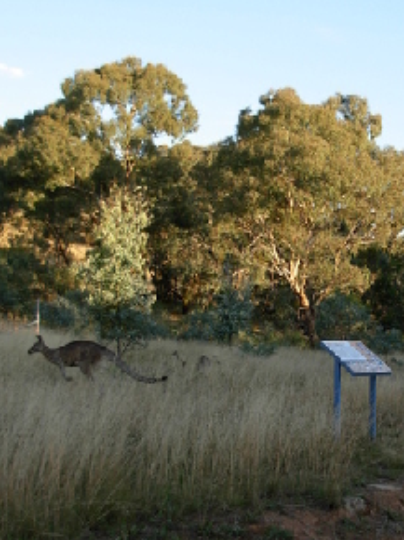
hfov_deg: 23.0
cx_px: 300
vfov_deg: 30.7
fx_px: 982
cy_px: 287
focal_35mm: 63
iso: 79
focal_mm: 6.3
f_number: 2.9
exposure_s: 1/222
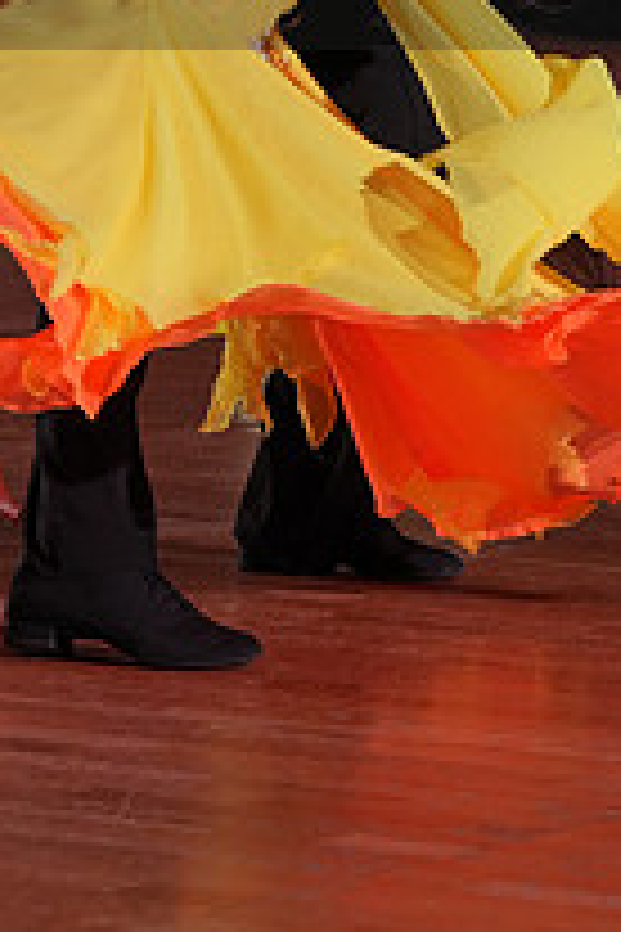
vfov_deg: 8.3
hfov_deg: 5.6
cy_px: -99
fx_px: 6391
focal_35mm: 247
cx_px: 146
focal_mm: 88
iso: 1000
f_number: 4
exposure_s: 1/500
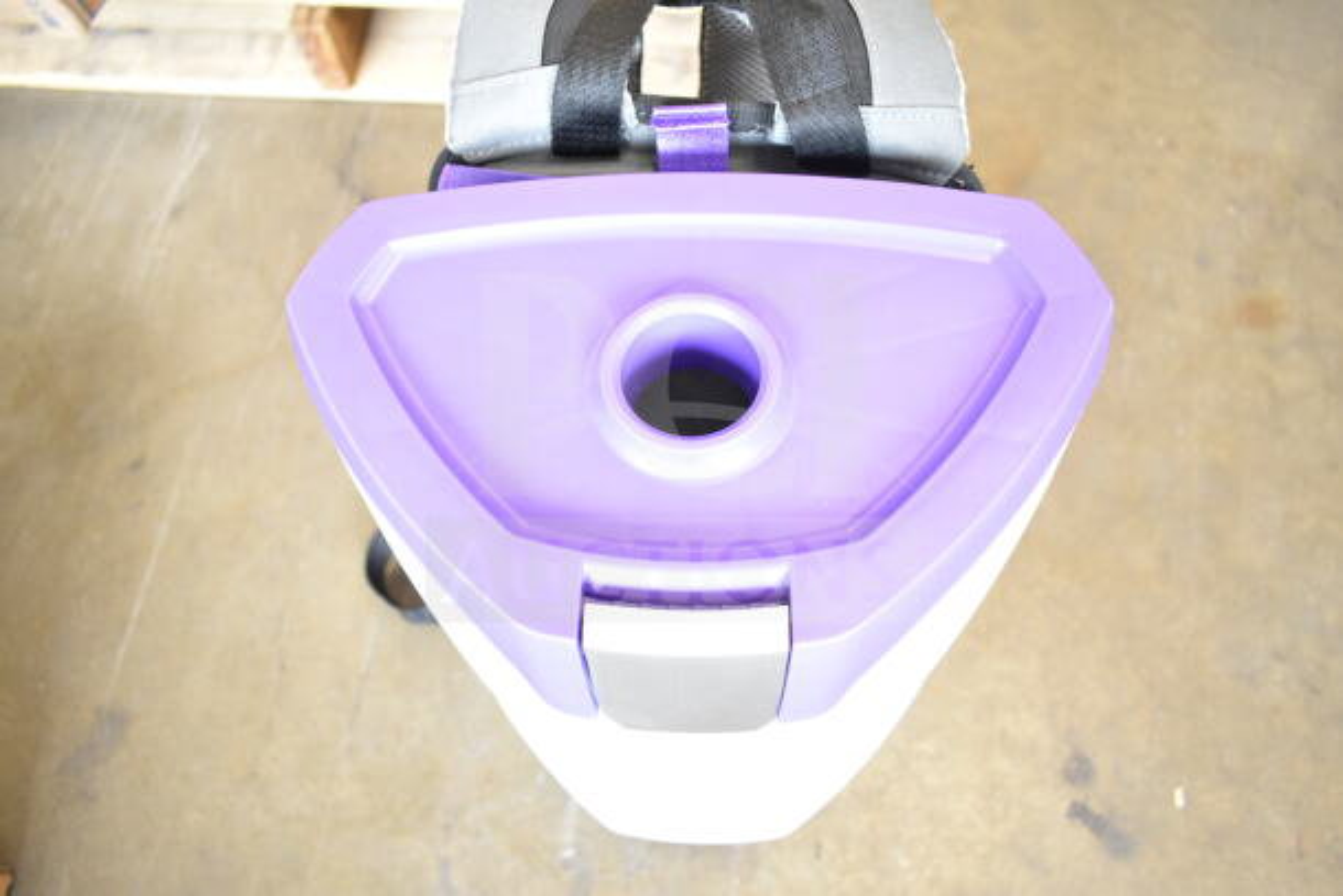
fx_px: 1007
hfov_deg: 67.4
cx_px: 672
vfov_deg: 48.0
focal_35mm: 27
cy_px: 448
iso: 1600
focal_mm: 18
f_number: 3.5
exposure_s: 1/40
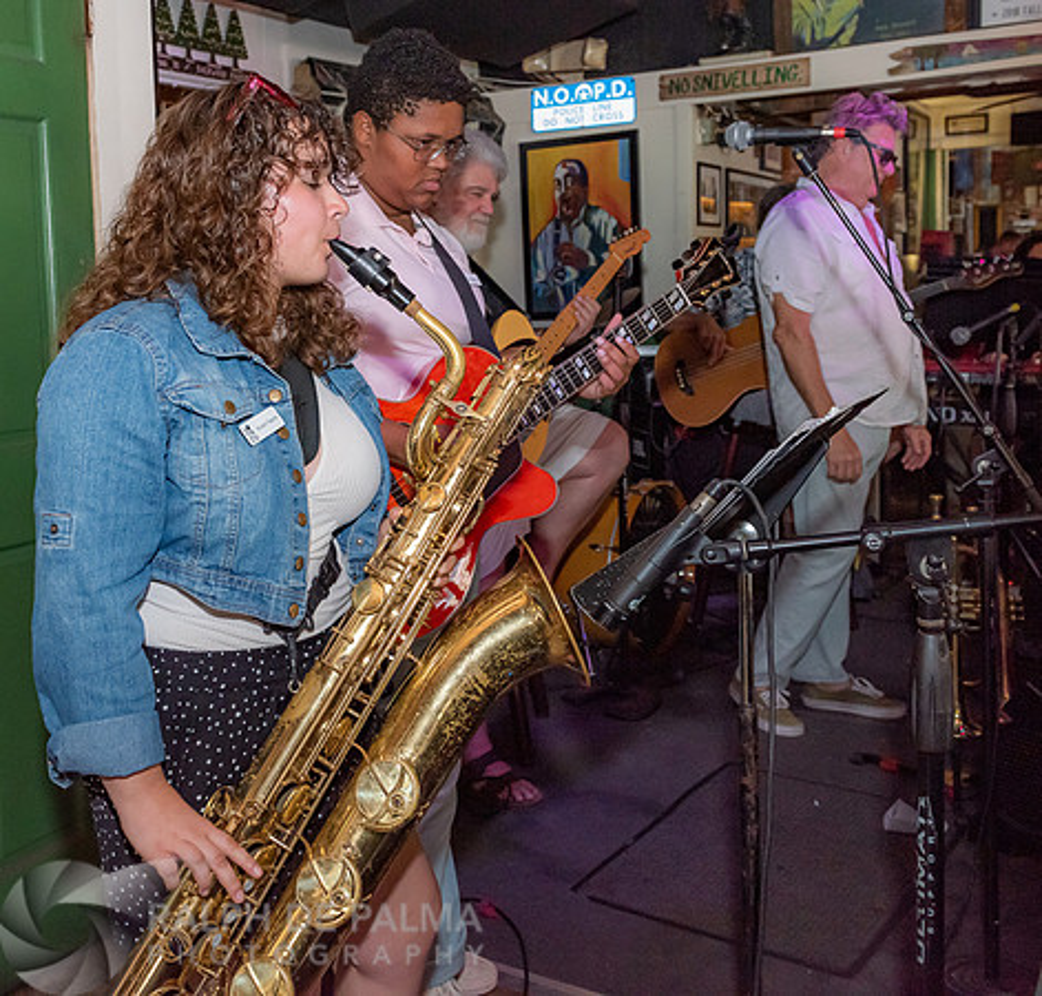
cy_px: 409
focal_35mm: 40
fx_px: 1319
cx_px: 345
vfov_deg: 41.2
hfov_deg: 42.5
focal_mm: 27
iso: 1600
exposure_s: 1/160
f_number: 5.6
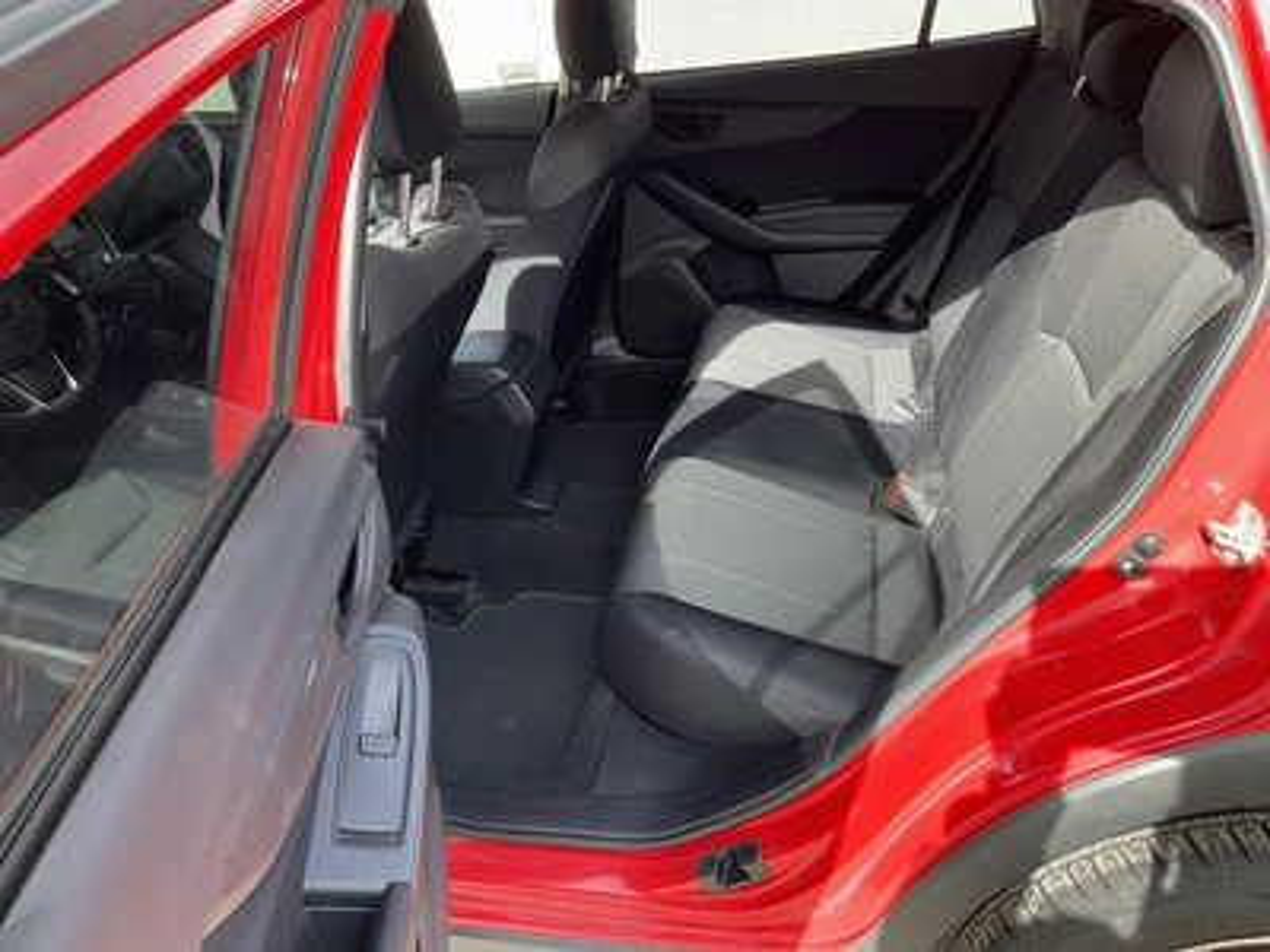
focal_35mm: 29
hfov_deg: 61.7
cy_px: 476
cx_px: 635
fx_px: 1064
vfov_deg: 48.2
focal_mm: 3
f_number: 1.8
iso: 25
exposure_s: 1/188
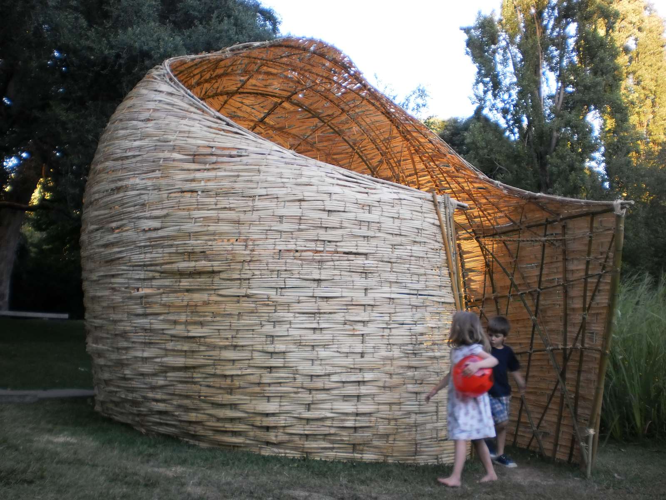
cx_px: 333
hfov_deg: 51.4
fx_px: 693
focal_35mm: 36
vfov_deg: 39.7
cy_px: 250
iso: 100
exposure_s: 1/50
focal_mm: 6.3
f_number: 3.1
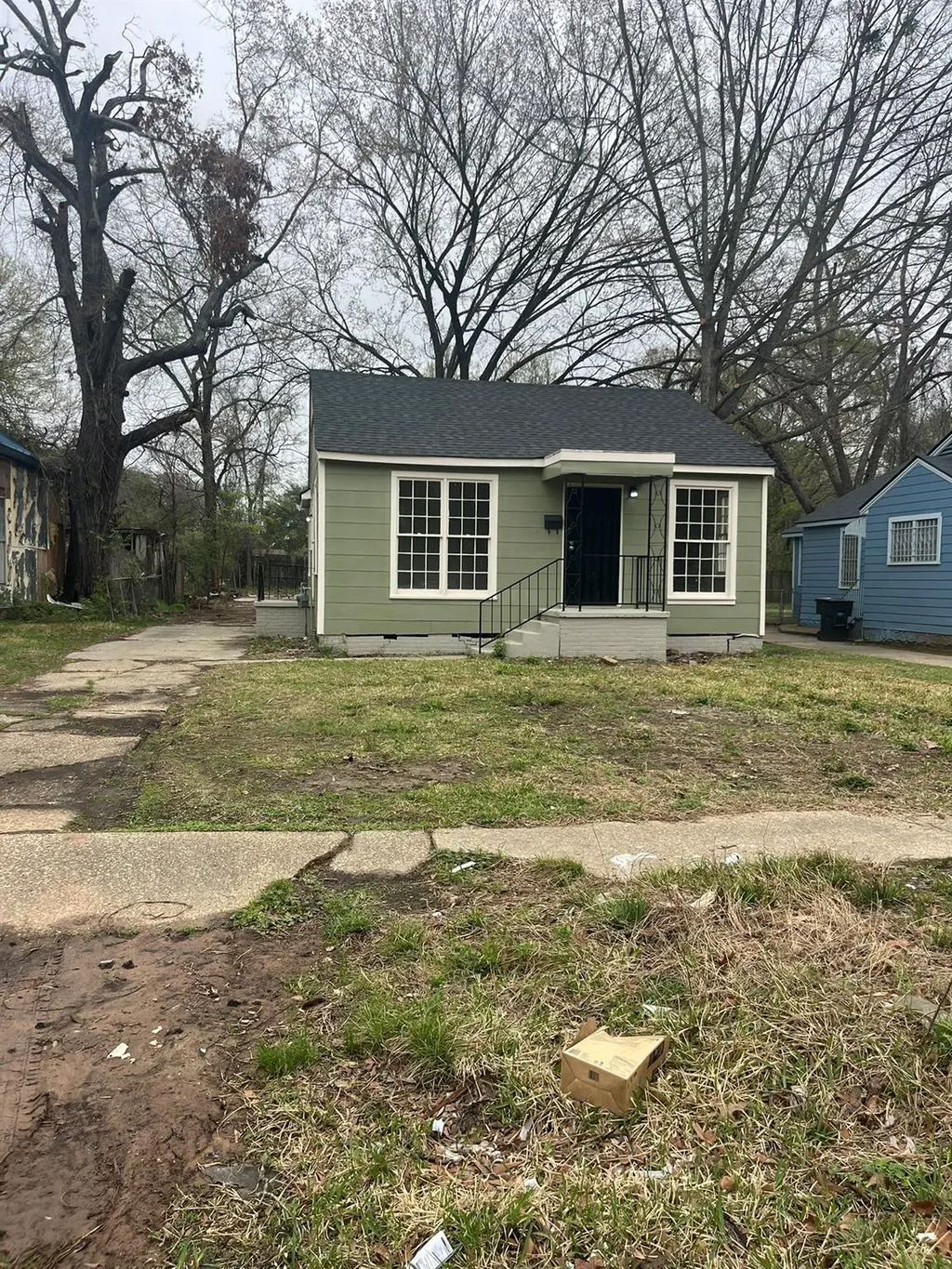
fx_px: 953
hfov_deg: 53.1
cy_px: 634
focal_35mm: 26
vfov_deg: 67.3
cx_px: 476
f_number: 1.6
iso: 50
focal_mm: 5.1
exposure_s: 1/928
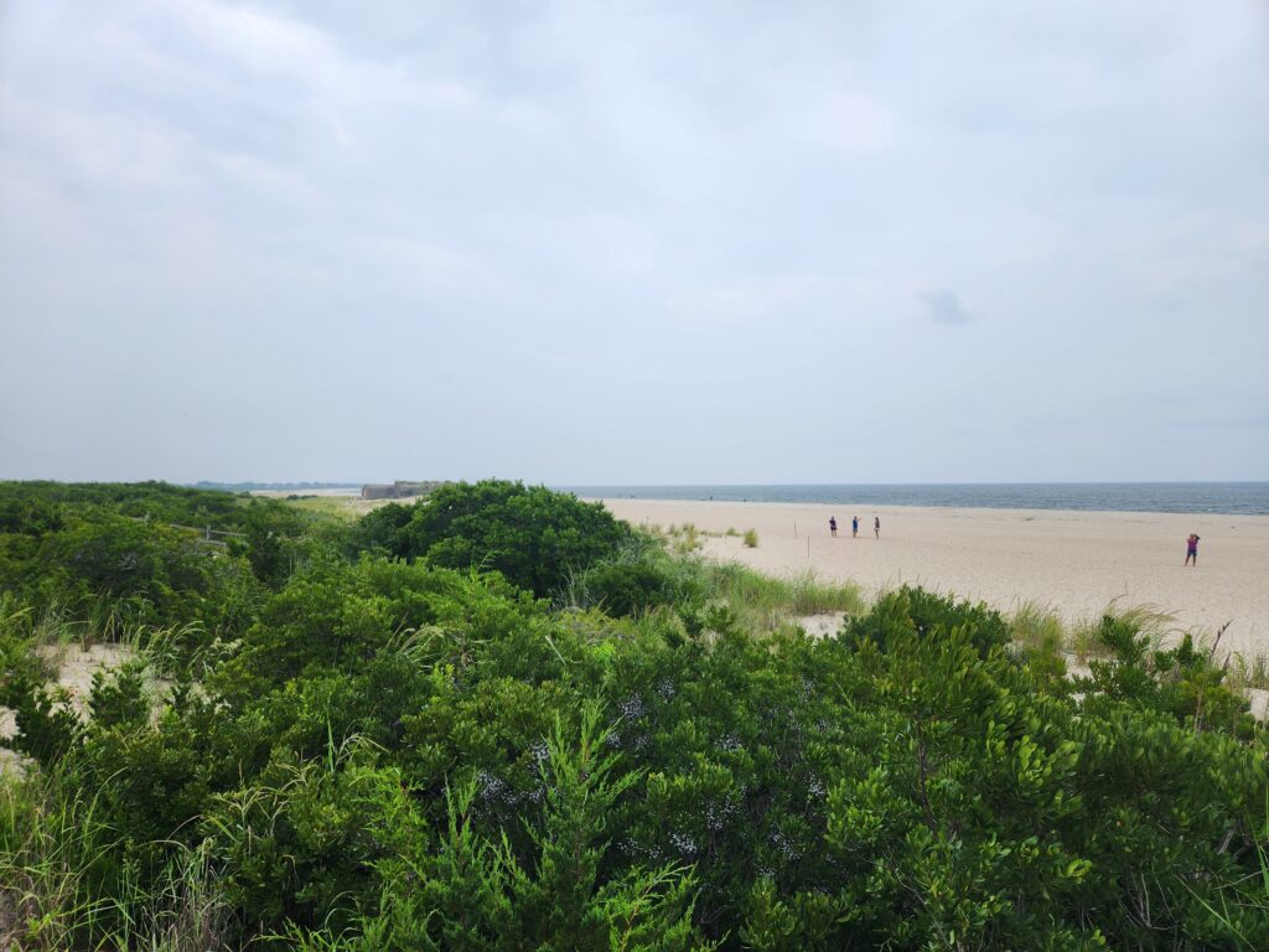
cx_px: 634
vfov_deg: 58.9
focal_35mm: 23
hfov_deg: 73.9
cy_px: 476
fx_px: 843
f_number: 1.8
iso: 20
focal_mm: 5.4
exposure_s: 1/298
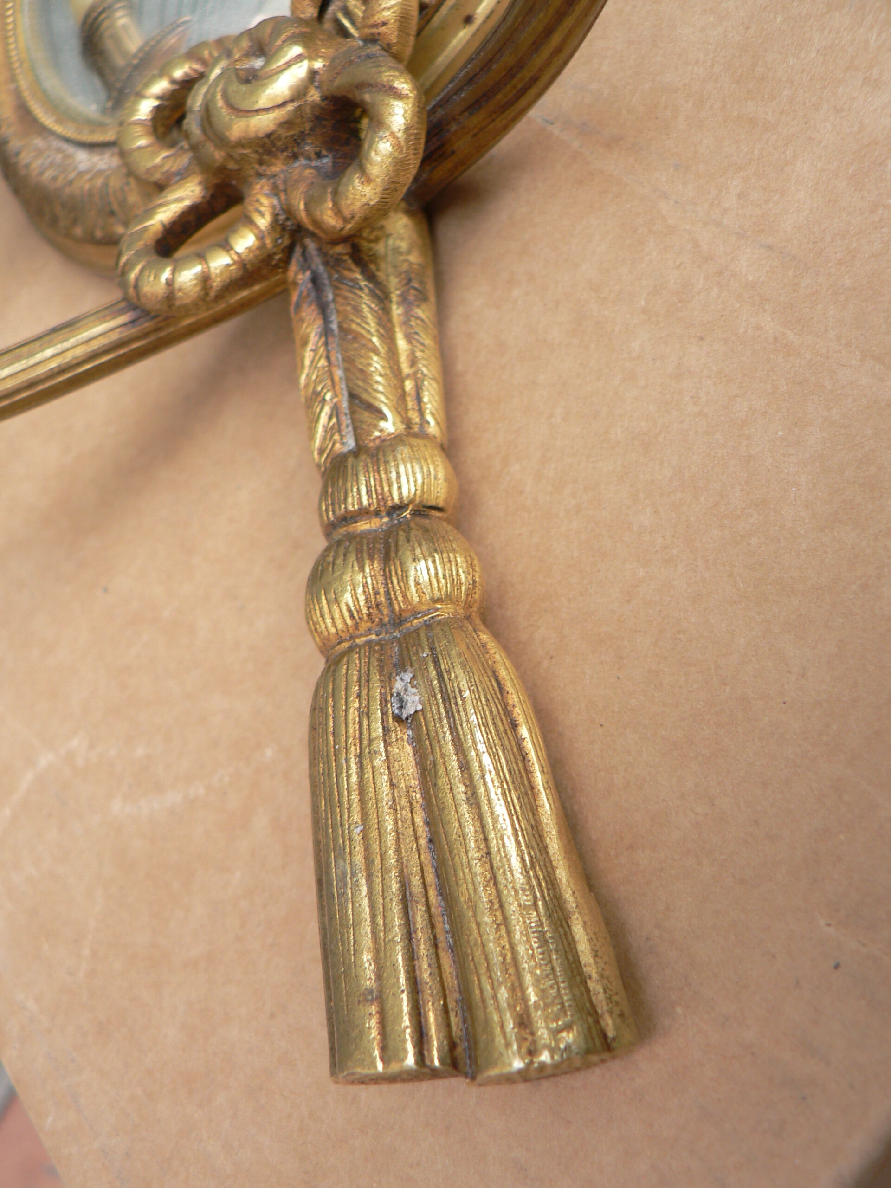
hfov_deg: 39.7
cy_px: 594
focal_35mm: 36
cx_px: 446
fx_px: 1235
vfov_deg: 51.4
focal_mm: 6
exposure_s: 1/50
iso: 80
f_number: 2.8
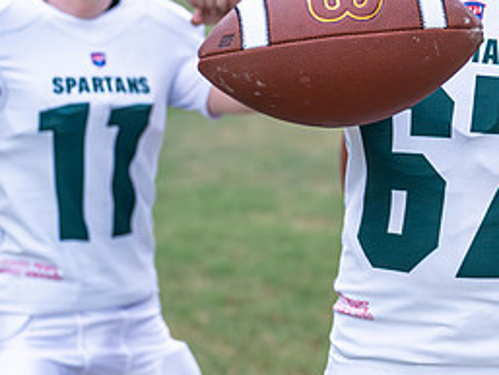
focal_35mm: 163
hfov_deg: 11.9
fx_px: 2351
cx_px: 533
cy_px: 65
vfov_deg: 9.1
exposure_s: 1/320
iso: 800
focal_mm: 50
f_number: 2.8
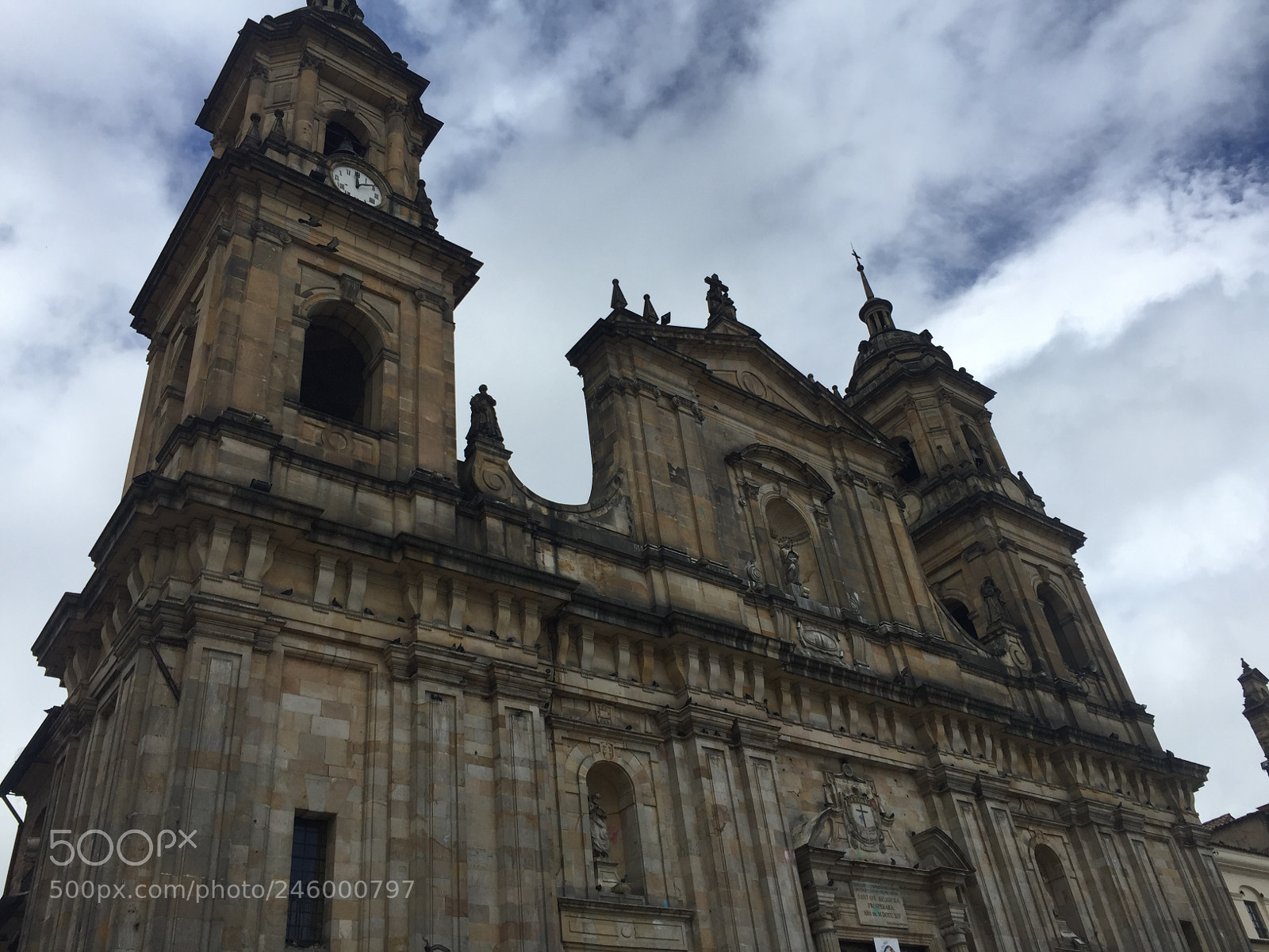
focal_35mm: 29
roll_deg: +6.3
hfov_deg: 61.7
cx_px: 634
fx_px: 1063
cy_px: 476
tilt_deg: +37.2
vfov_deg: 48.2
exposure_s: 1/2825
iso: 32
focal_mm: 4.15
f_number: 2.2
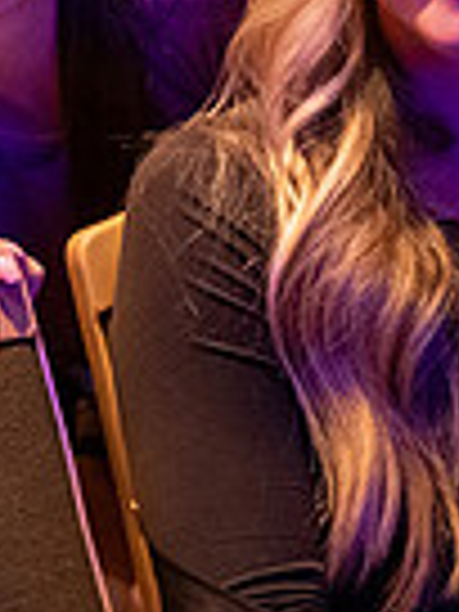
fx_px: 2617
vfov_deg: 13.1
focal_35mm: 148
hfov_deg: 10.0
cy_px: -83
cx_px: 441
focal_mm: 36
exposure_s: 1/125
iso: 5000
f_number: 3.5
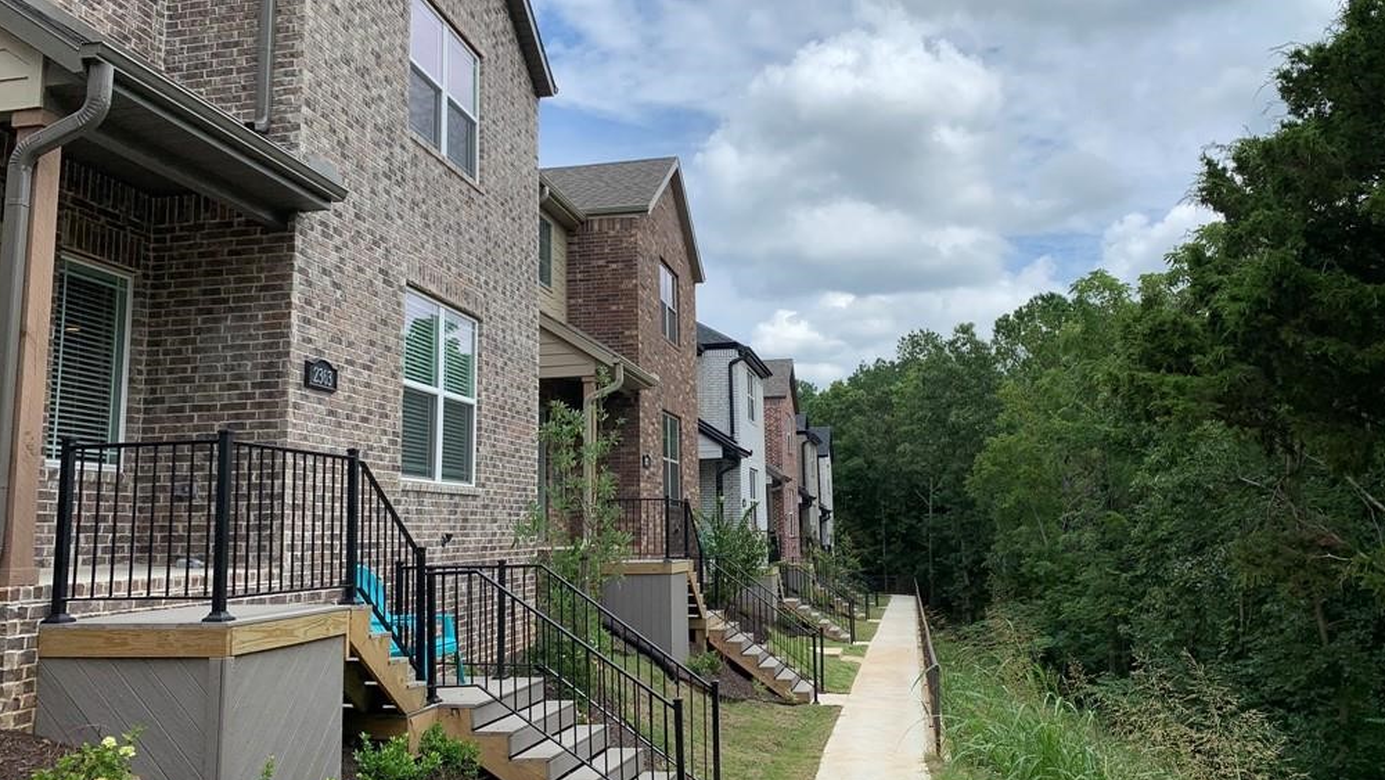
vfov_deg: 40.2
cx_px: 686
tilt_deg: +8.9
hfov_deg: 66.1
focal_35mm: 29
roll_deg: +0.9
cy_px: 375
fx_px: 1065
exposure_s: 1/2481
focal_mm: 4.25
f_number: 1.8
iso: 25
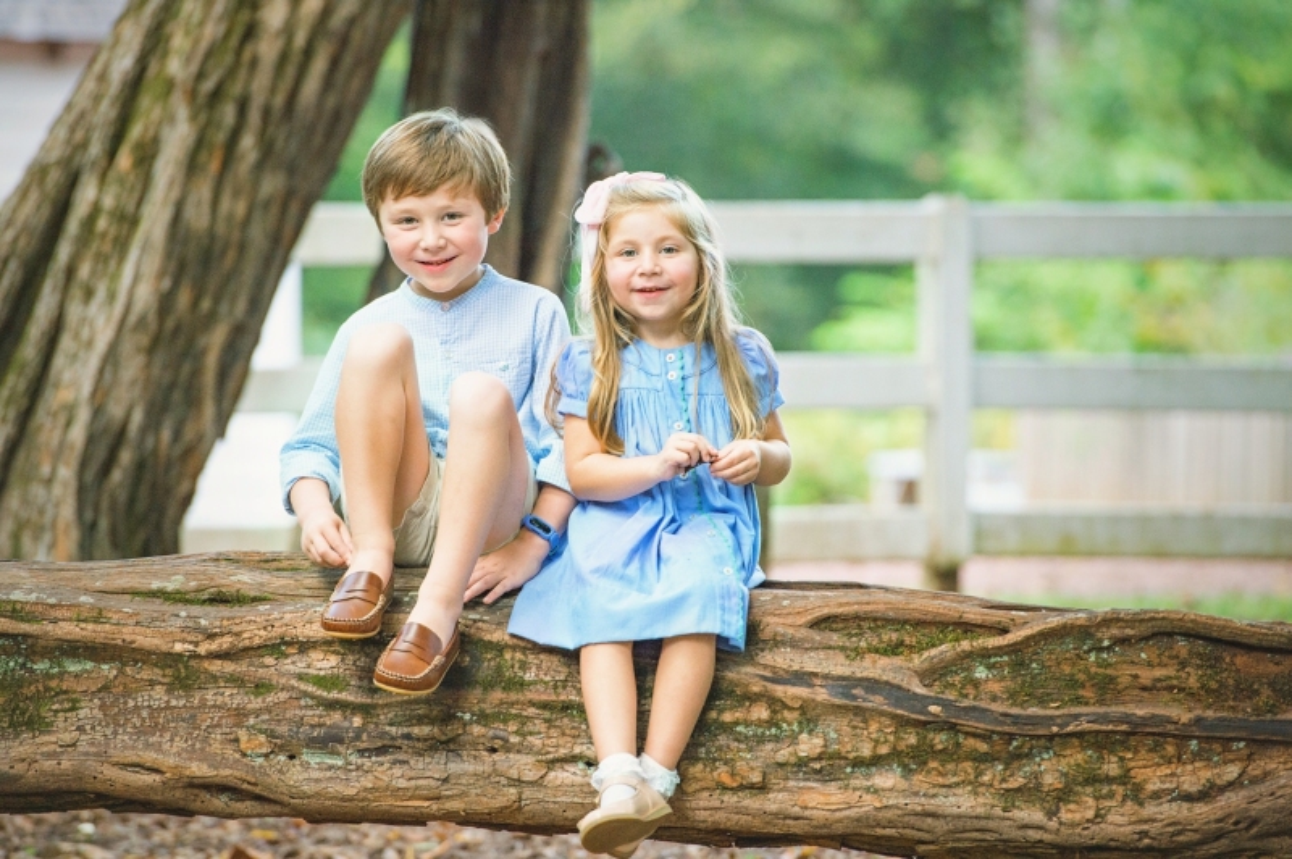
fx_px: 7172
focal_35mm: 200
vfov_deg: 6.9
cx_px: 646
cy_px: 430
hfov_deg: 10.3
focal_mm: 200
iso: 1600
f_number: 4
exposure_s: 1/320
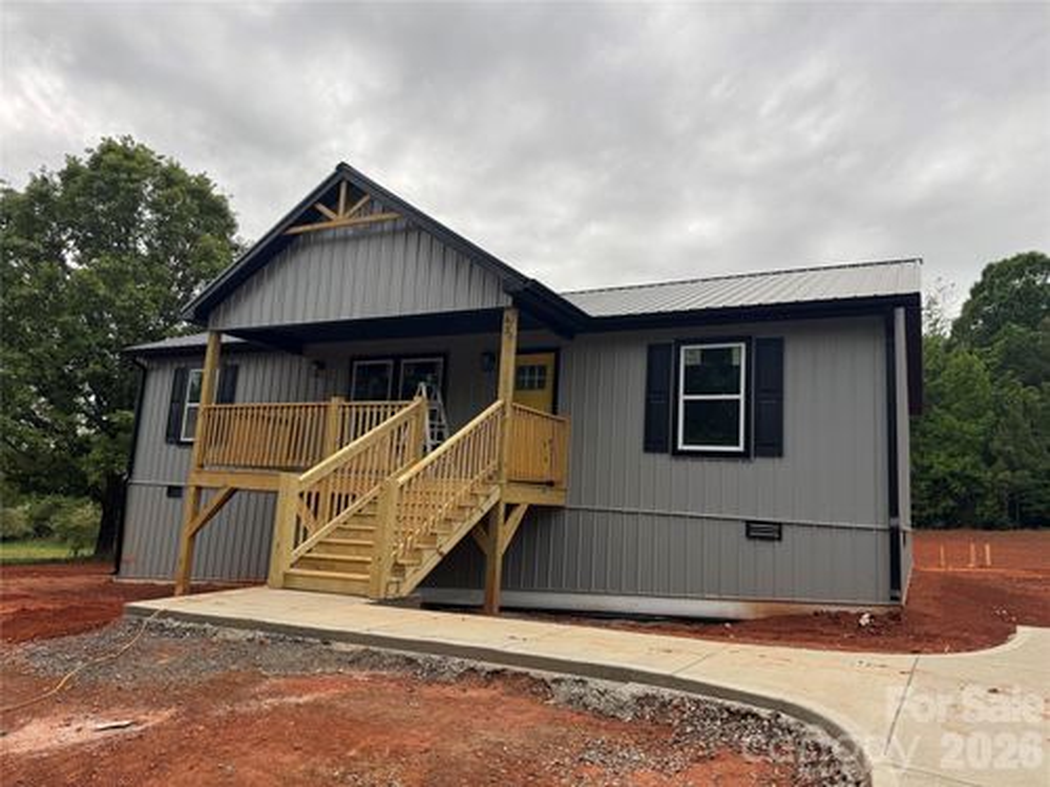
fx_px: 728
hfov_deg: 71.6
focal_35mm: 24
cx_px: 525
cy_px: 394
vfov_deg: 56.8
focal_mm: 6.76
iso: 80
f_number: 1.78
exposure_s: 1/474
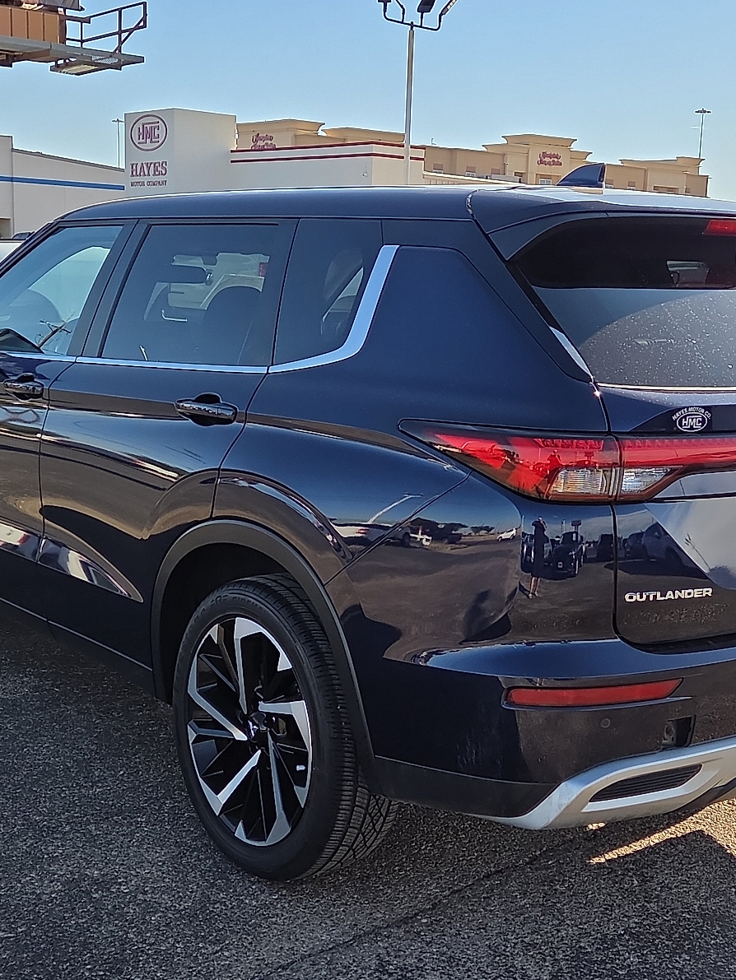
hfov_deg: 30.9
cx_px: 384
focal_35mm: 47
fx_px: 1332
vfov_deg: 40.4
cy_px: 493
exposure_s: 1/1429
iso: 25
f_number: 1.8
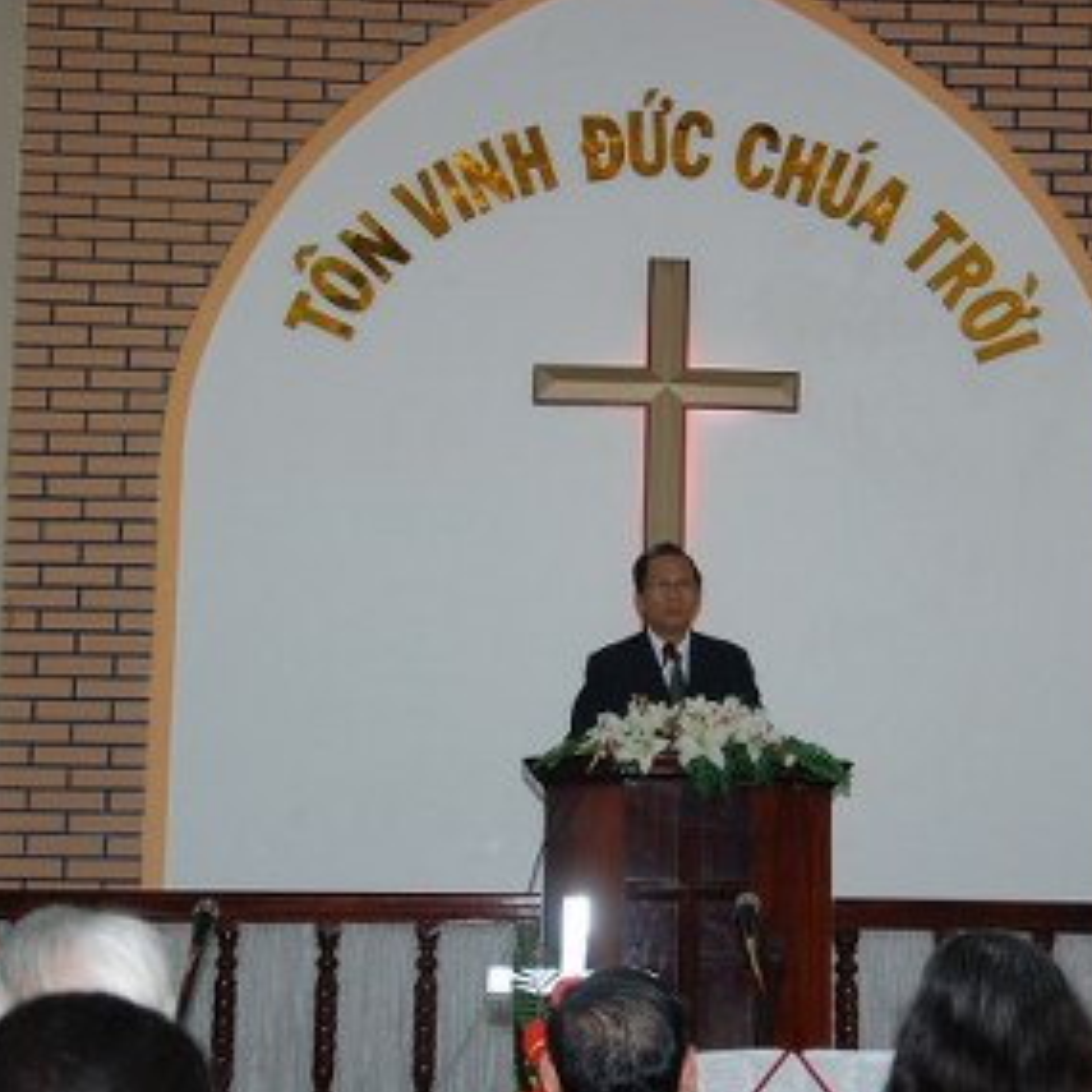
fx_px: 3355
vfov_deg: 18.5
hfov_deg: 18.5
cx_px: 690
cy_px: 596
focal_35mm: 94
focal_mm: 42
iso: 400
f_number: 4.8
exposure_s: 1/60
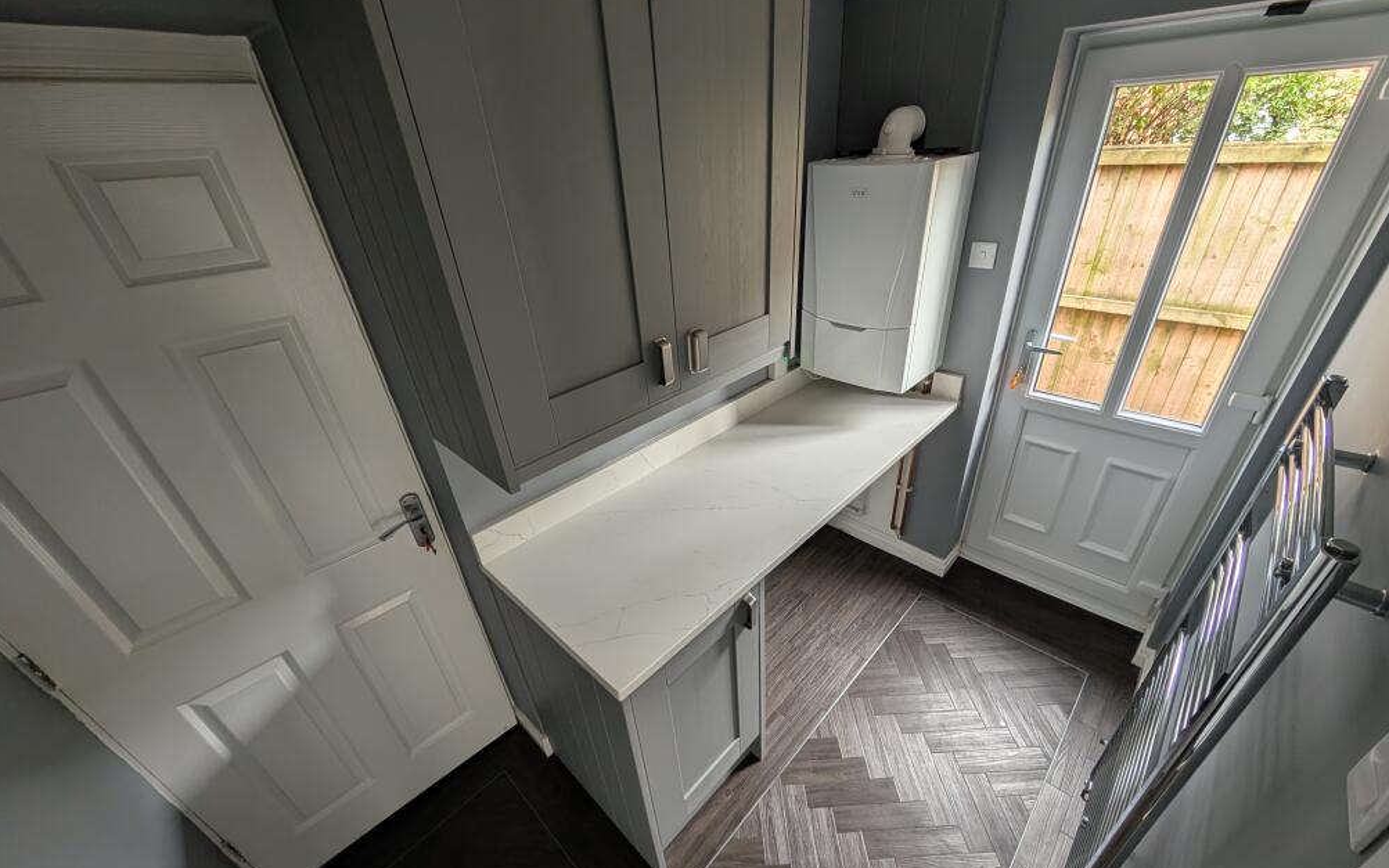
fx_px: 492
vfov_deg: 82.8
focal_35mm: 13
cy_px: 458
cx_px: 705
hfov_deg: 109.3
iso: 48
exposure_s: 1/41.1
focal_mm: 2.02
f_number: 1.7
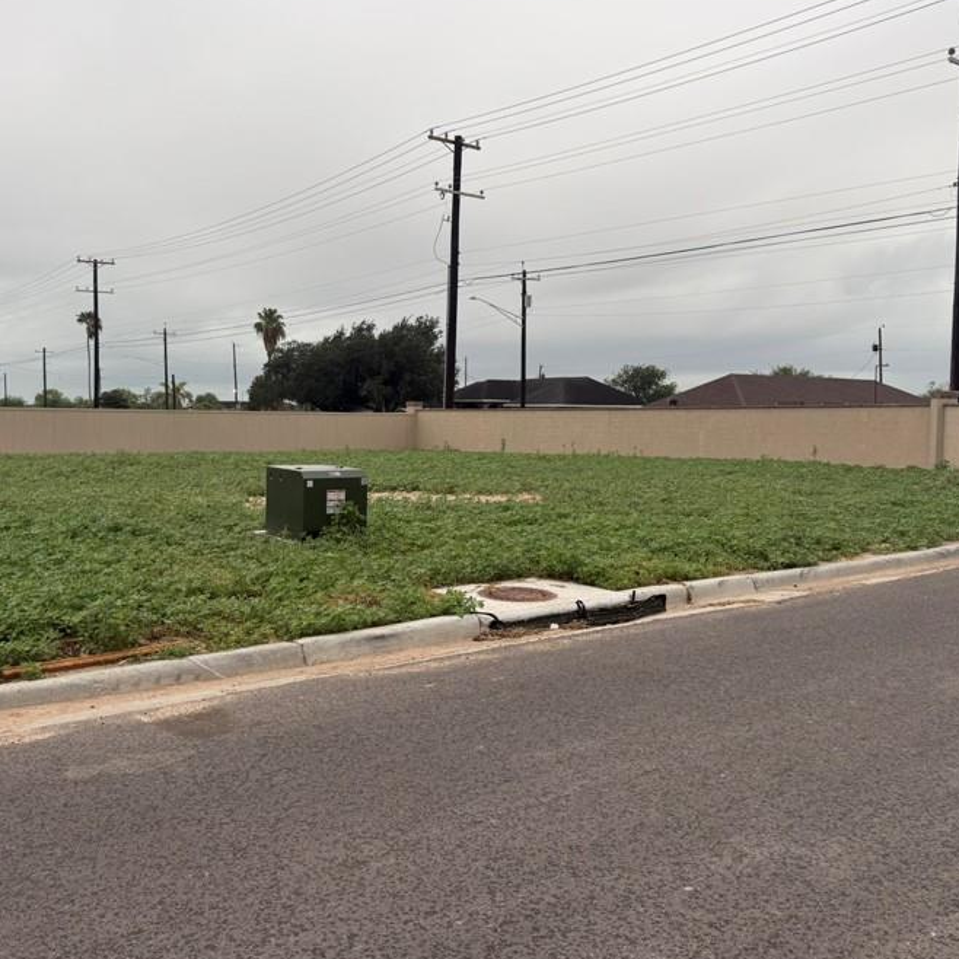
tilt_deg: -2.8
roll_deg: -0.5
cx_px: 431
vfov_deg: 49.7
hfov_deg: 49.7
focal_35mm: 33
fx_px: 1034
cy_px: 468
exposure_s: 1/121
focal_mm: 6.76
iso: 100
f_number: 1.78
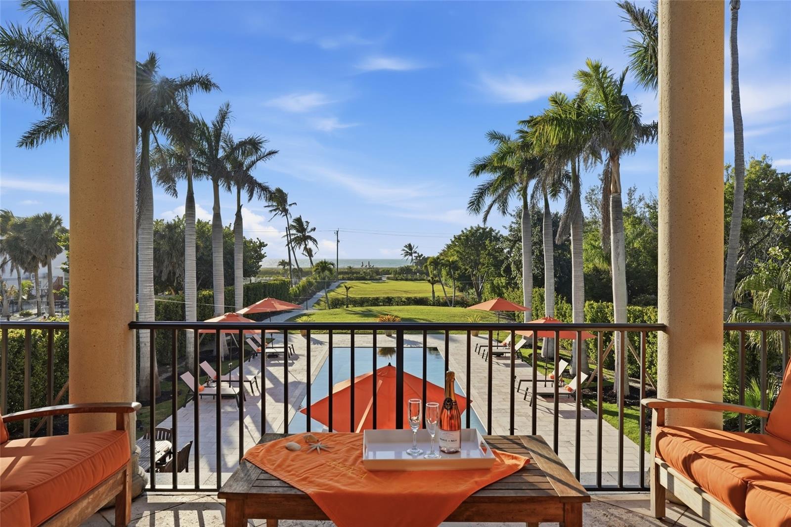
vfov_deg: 53.1
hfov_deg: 73.8
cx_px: 396
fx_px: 527
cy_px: 264
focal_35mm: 24
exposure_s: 1/5000
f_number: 9
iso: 400
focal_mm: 24
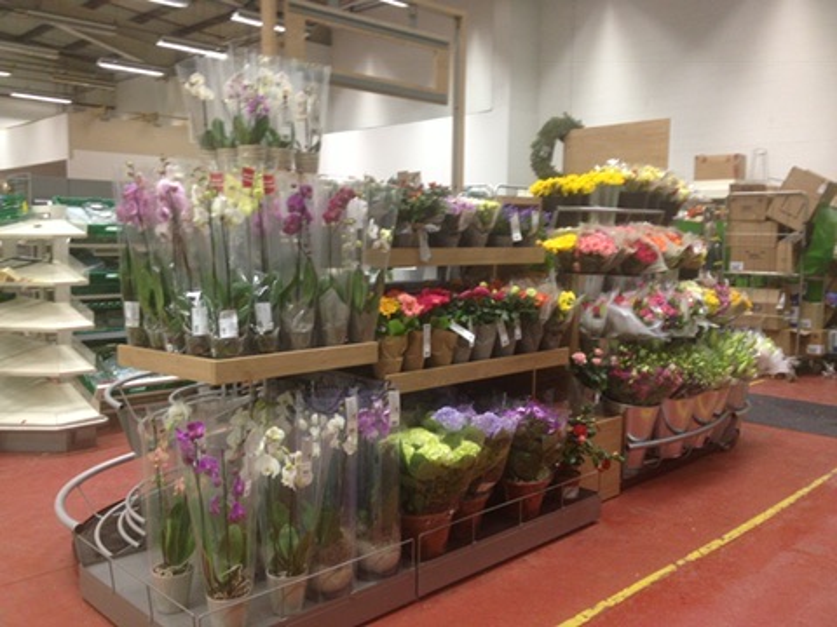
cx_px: 418
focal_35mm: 35
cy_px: 314
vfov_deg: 40.7
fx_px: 846
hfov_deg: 52.6
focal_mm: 4.28
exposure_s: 1/20
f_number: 2.4
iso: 160
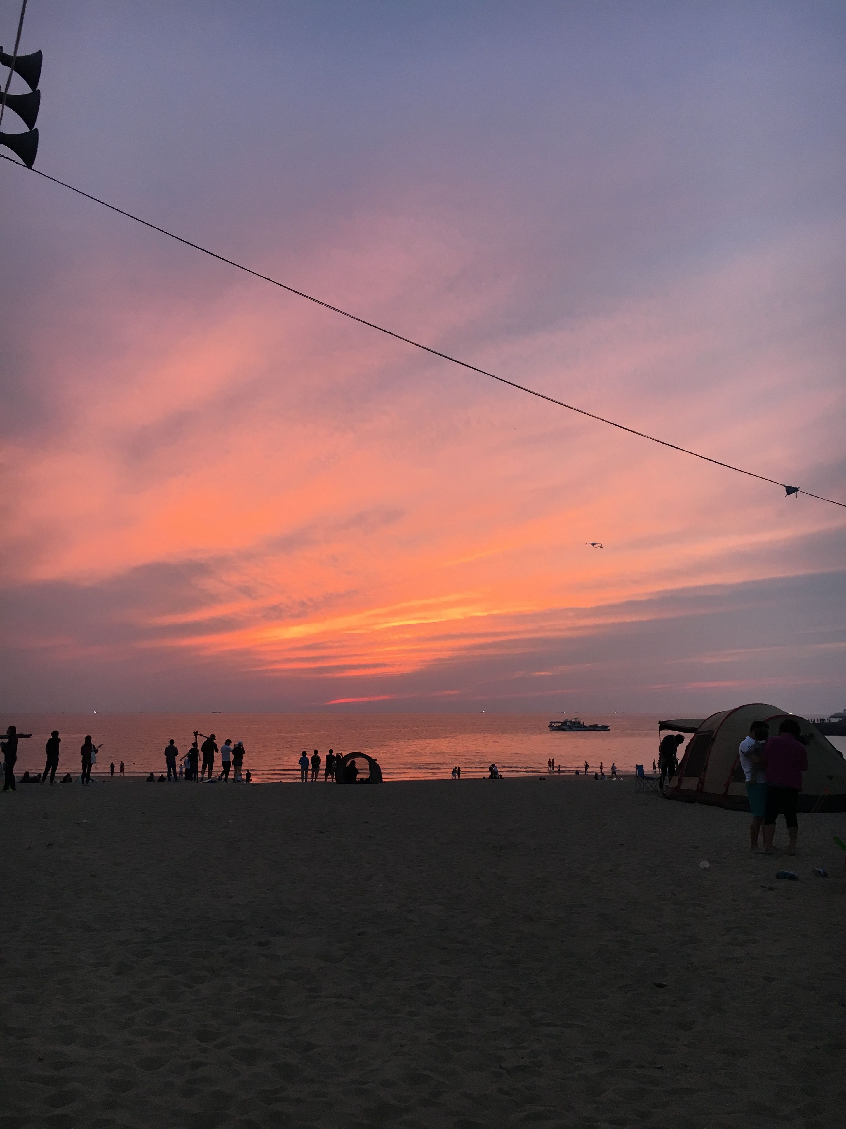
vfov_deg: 61.7
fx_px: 945
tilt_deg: +8.8
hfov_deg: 48.2
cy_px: 564
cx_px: 423
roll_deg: -0.5
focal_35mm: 29
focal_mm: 4.15
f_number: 2.2
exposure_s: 1/30
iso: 25
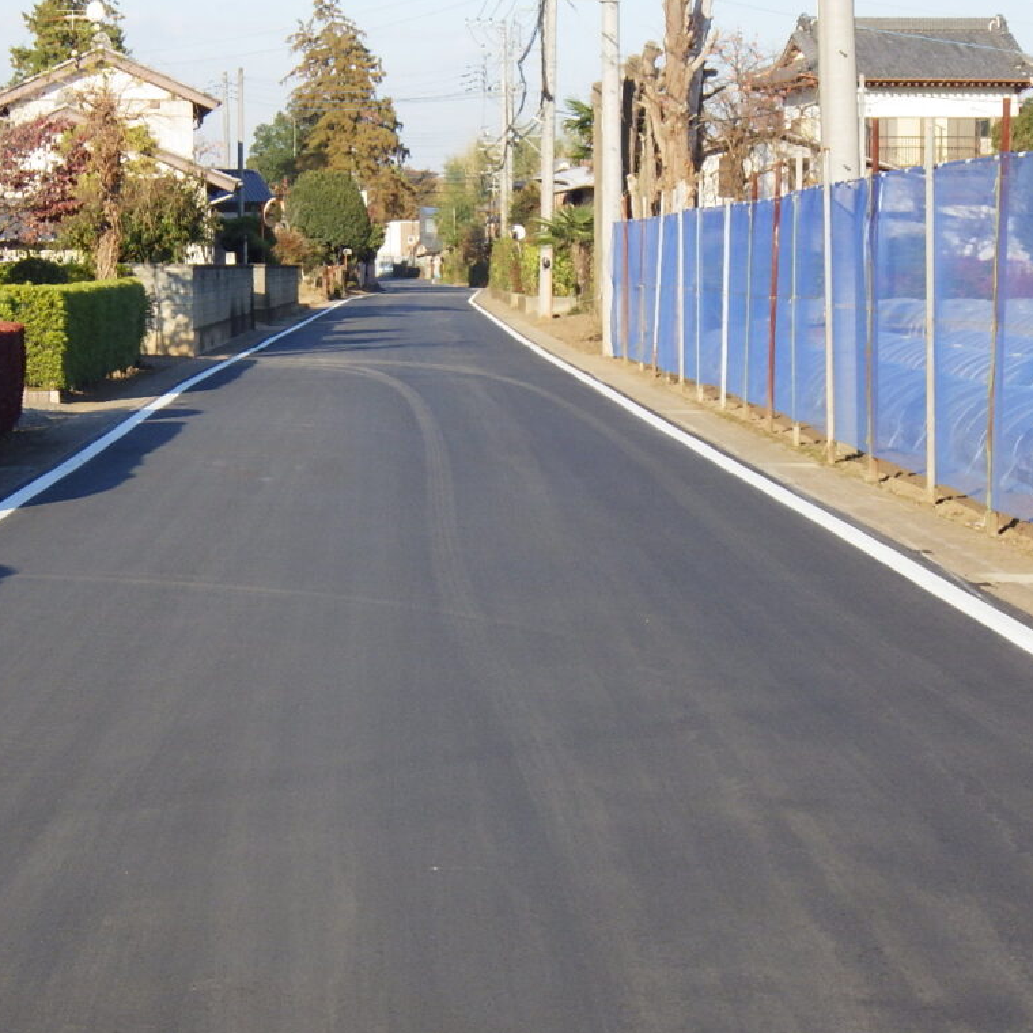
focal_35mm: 112
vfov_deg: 15.6
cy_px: 516
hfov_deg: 15.5
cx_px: 356
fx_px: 3781
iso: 250
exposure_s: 1/400
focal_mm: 16.7
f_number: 6
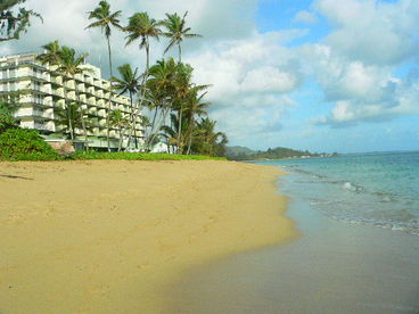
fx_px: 436
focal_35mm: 36
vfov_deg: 39.7
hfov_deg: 51.4
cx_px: 210
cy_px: 157
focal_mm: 6
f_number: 4.6
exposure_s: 1/1300
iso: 400
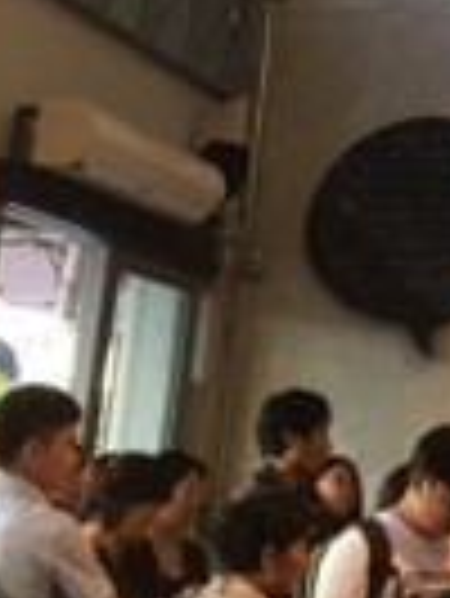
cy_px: -18
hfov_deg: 14.3
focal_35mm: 98
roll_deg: -3.7
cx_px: 626
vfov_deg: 19.4
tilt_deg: +17.7
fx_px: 1696
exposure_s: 1/33
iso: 32
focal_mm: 4.15
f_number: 2.2
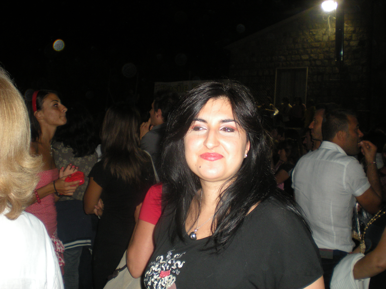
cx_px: 193
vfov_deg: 37.7
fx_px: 424
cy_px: 144
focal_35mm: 38
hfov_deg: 49.0
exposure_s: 1/60
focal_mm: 6.3
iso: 161
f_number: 3.1
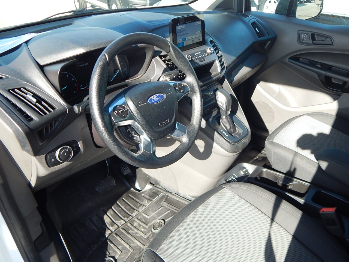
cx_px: 174
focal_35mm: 28
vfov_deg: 49.7
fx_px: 282
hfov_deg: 63.4
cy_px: 131
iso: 125
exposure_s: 1/250
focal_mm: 5.1
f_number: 3.2
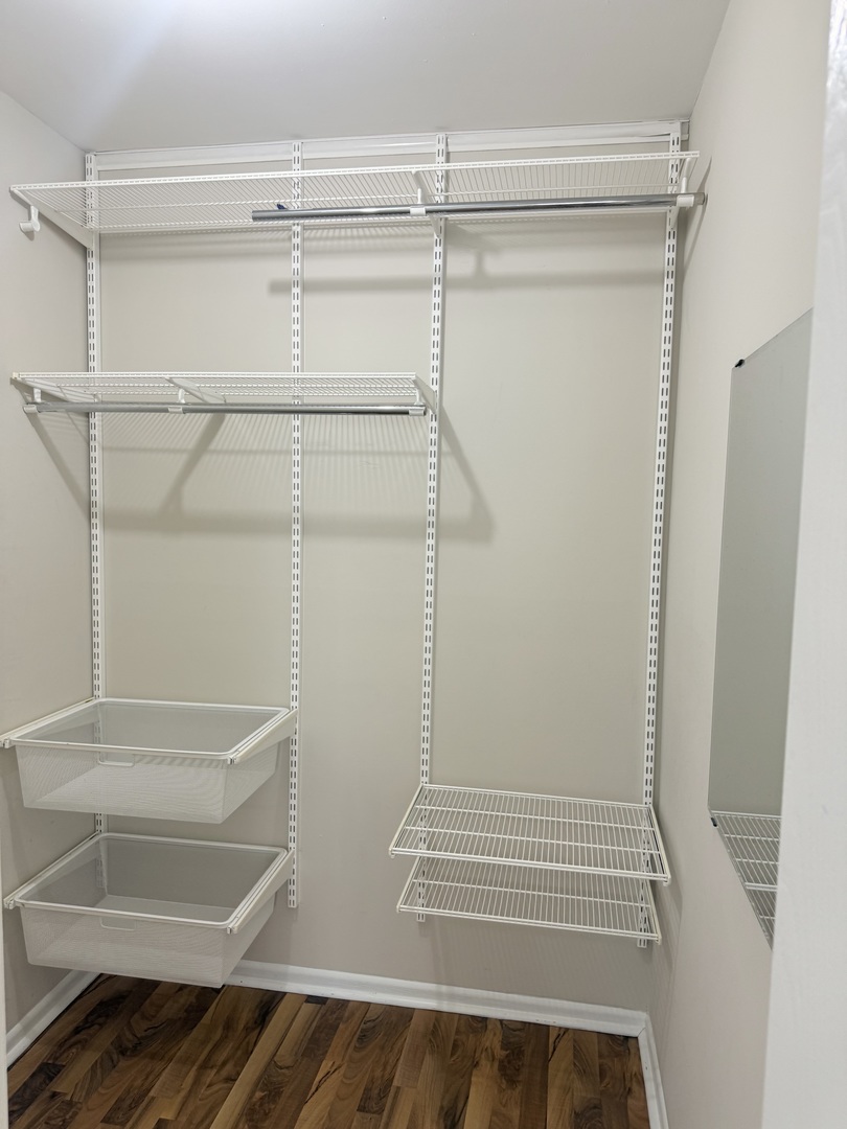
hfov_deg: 56.8
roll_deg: -0.4
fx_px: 783
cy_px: 564
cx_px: 424
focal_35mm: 24
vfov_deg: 71.6
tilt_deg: -4.7
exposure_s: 1/60
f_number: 1.78
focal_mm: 6.76
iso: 125
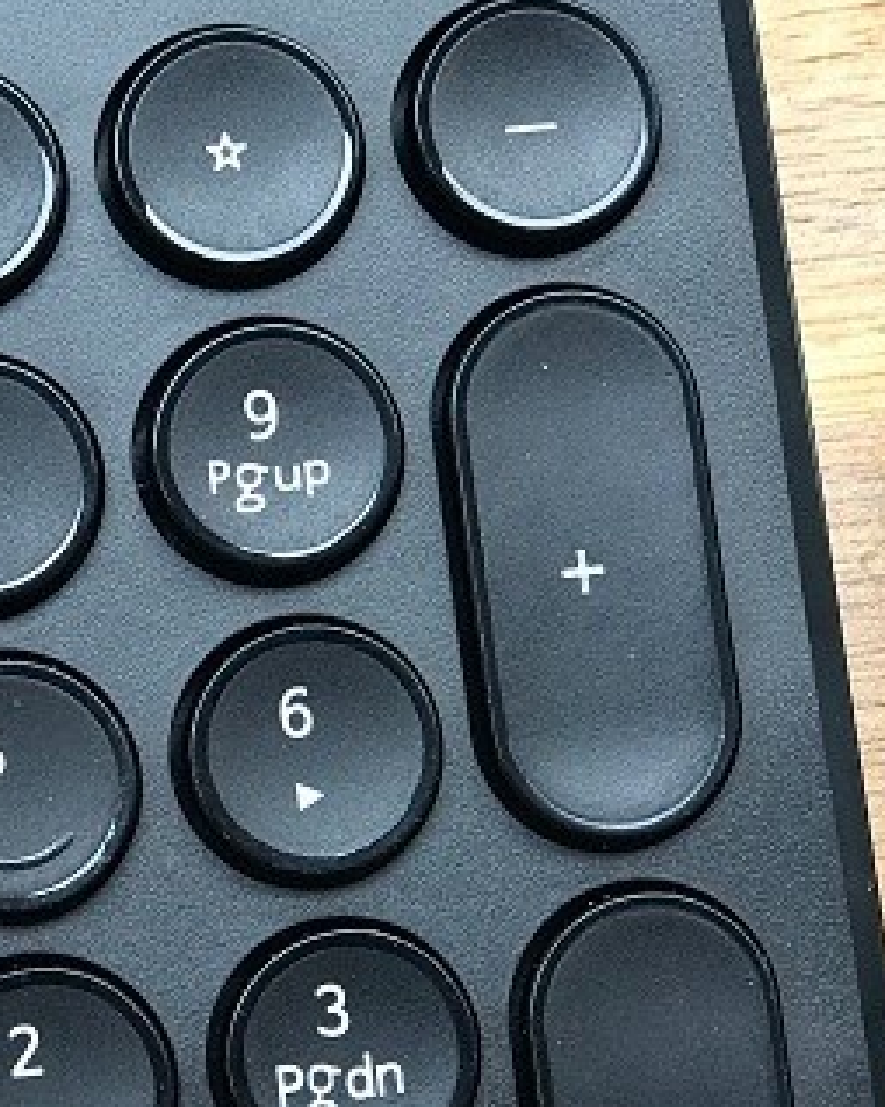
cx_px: -31
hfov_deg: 10.9
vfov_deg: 13.8
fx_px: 4588
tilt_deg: -79.8
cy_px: 679
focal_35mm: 140
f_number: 2.8
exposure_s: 1/50
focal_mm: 6.6
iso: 40
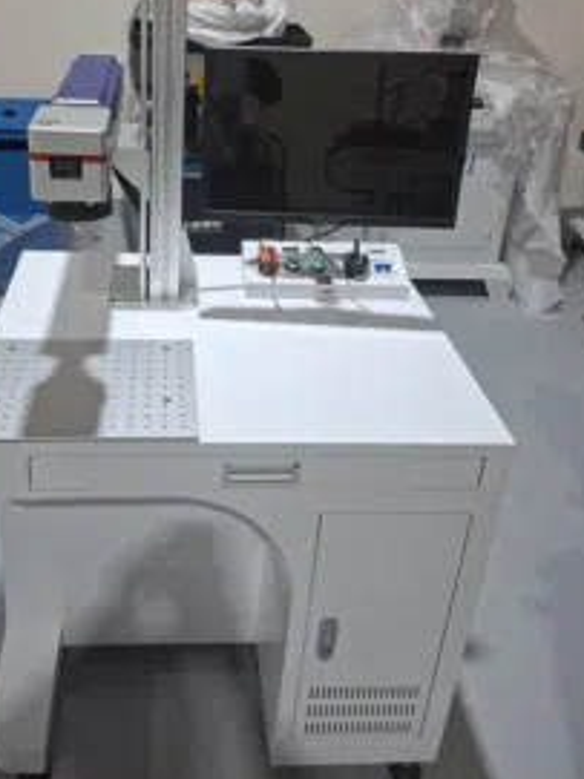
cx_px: 207
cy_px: 285
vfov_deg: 53.3
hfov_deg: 41.4
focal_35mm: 34
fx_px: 765
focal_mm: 5.54
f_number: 1.8
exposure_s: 1/100
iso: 250
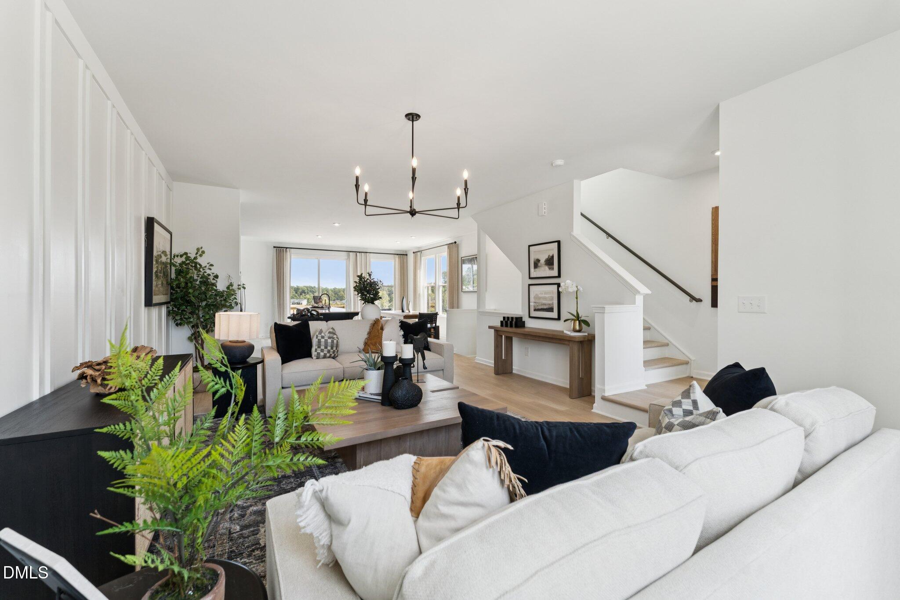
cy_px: 300
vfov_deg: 81.2
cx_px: 450
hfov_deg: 104.3
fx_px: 350
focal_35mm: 14
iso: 320
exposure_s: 1/60
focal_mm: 14
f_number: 7.1
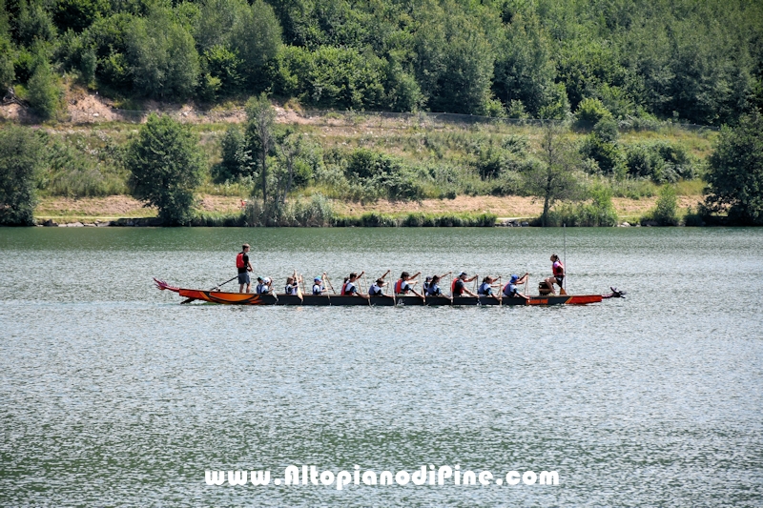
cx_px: 382
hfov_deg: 9.8
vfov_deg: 6.5
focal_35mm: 210
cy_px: 254
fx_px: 4450
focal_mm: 140
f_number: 8
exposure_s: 1/500
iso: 200
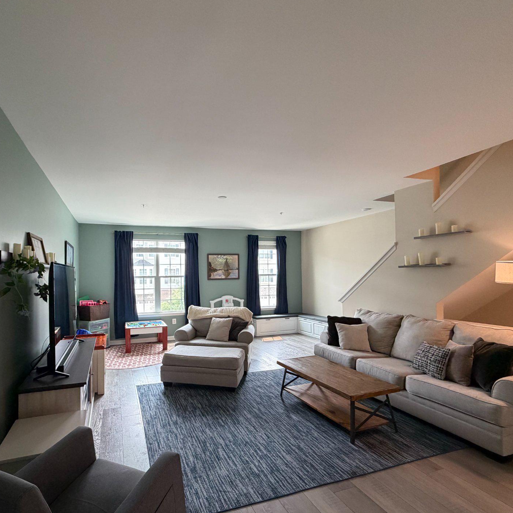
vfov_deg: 80.6
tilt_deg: +1.1
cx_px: 211
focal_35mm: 18
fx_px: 302
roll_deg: +0.5
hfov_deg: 80.0
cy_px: 271
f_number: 2.2
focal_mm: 2.22
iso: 320
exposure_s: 1/120
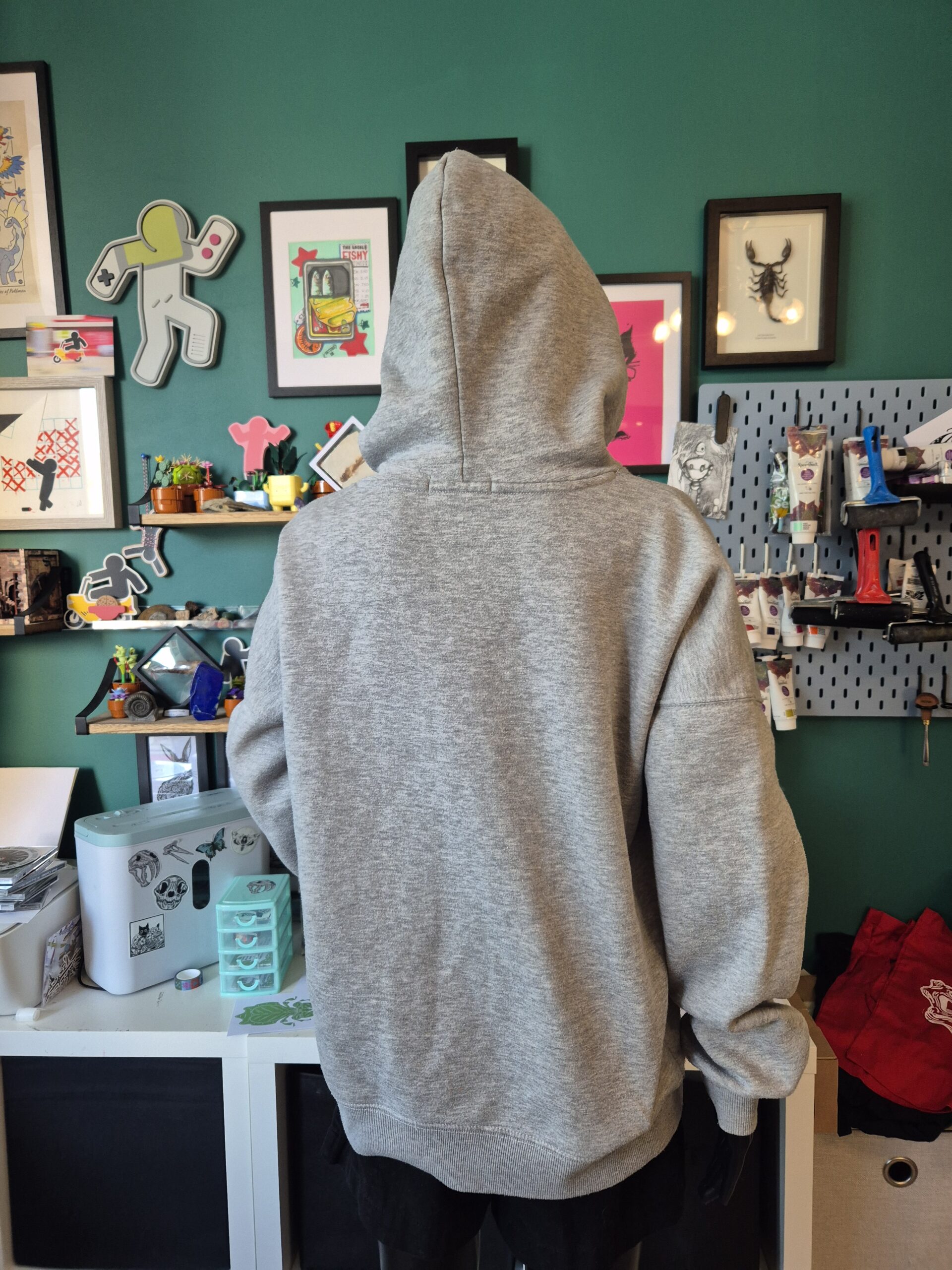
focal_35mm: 23
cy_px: 635
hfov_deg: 58.9
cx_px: 476
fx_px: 843
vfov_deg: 73.9
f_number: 1.8
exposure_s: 1/100
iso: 320
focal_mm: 5.4
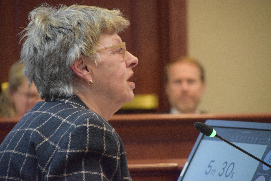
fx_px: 2258
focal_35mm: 300
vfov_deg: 4.6
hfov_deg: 6.9
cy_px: 90
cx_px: 136
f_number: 6.3
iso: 6400
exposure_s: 1/125
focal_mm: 200
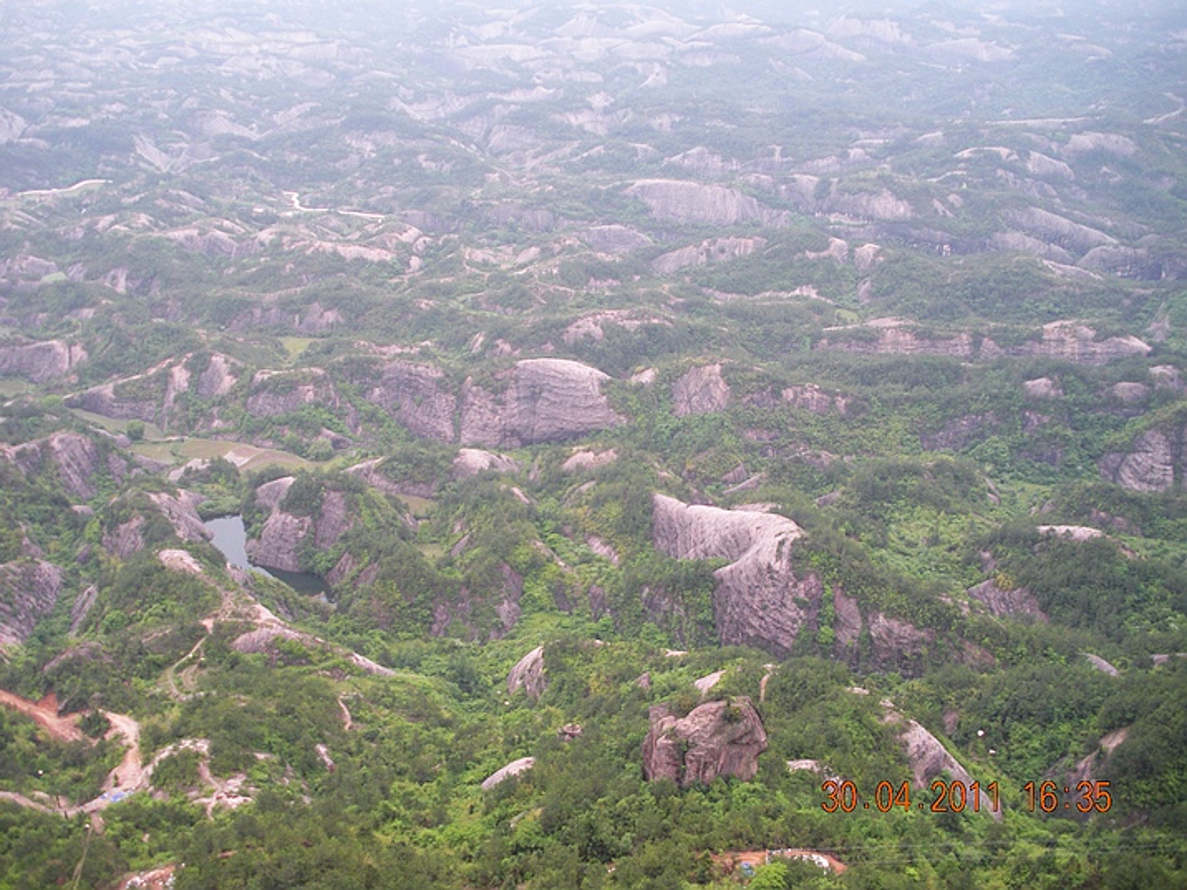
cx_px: 594
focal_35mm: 36
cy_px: 445
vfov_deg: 39.7
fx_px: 1234
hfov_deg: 51.4
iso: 108
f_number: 3.5
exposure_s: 1/60
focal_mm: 6.3
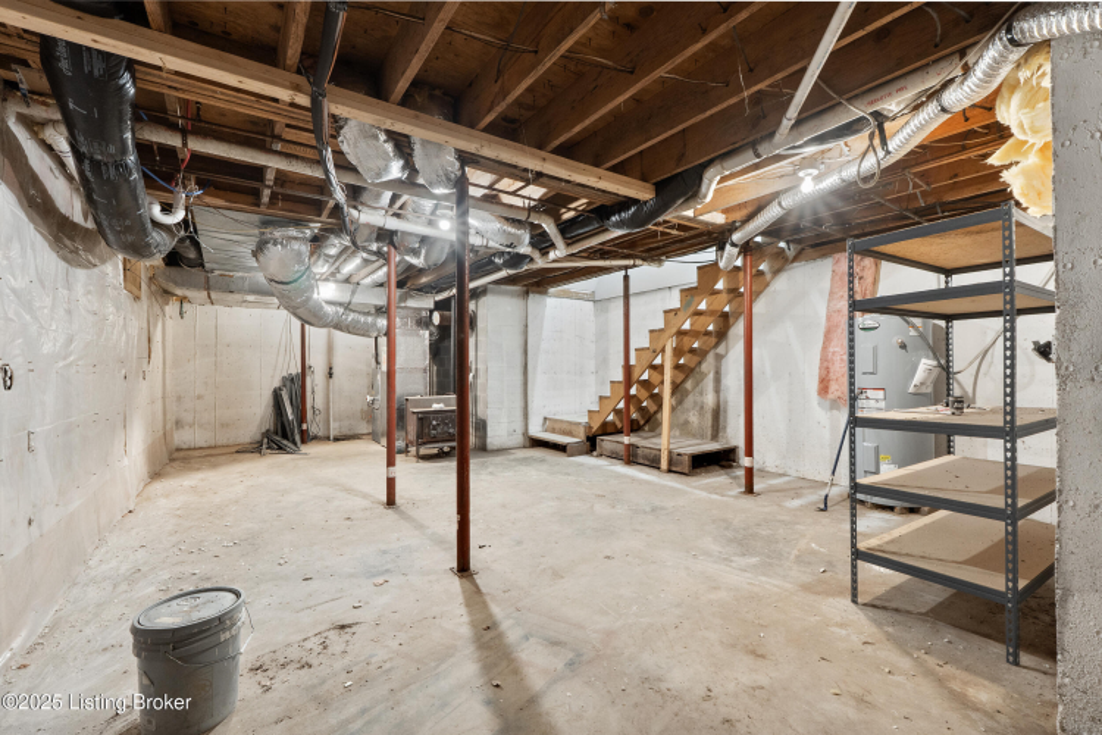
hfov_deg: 100.4
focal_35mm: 15
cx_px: 551
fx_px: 459
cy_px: 368
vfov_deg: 77.3
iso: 400
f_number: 9
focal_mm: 10
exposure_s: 2
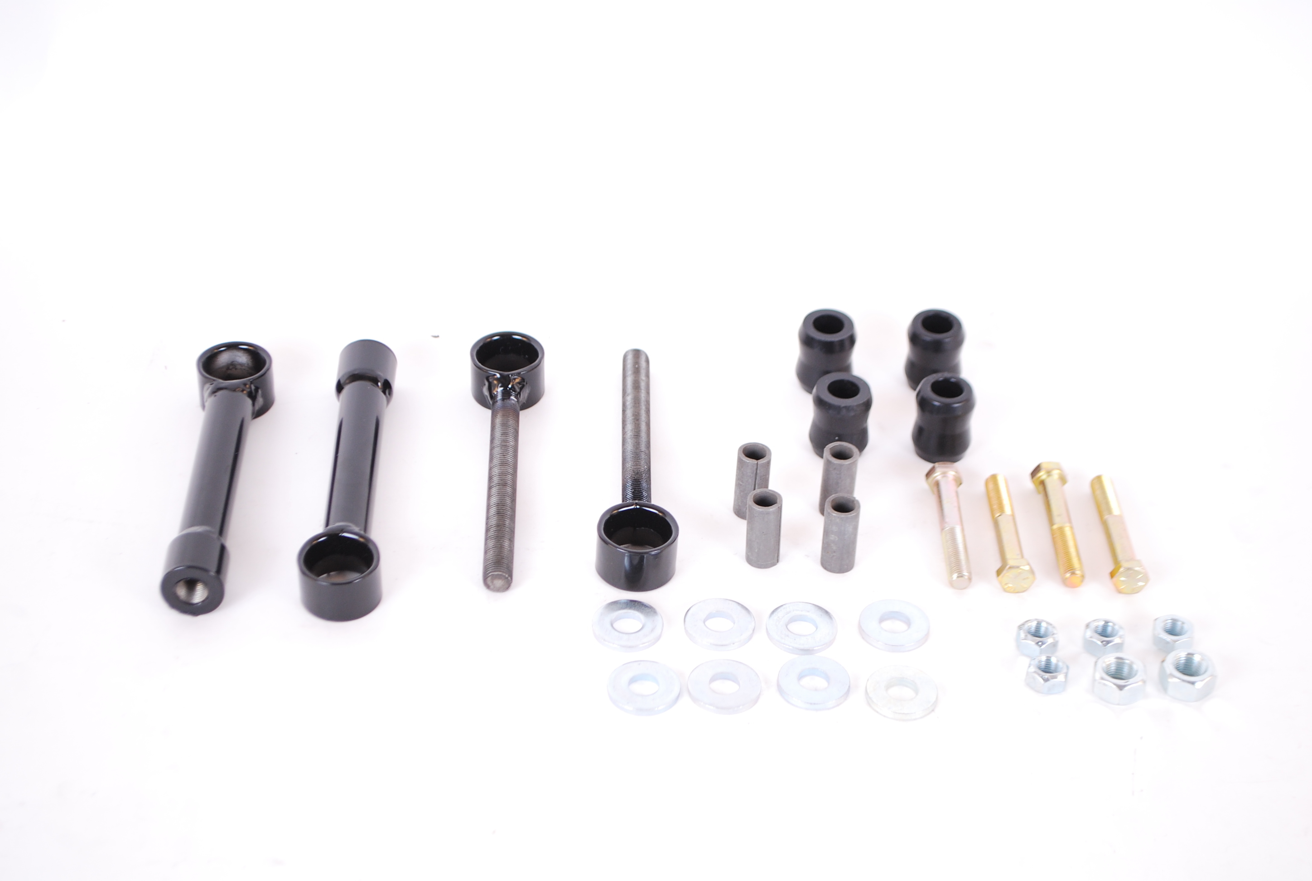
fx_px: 2465
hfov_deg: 29.8
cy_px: 440
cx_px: 656
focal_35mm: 68
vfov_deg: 20.3
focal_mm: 45
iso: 250
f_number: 5.3
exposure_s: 1/30
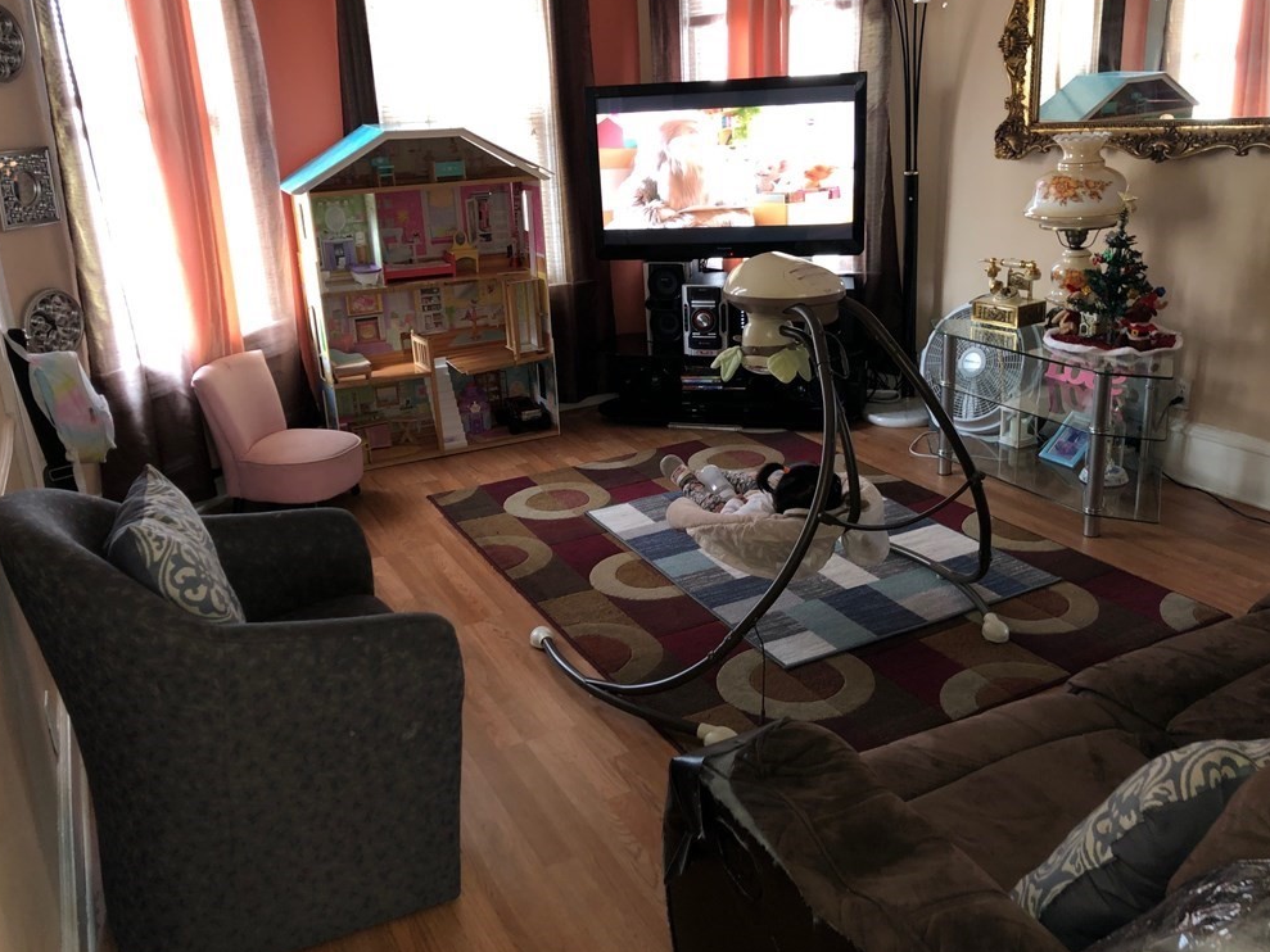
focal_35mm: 29
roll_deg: +3.0
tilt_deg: -17.5
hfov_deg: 61.7
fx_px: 1064
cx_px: 641
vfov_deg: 48.2
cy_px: 473
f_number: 1.8
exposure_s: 1/5
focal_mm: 4
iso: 64
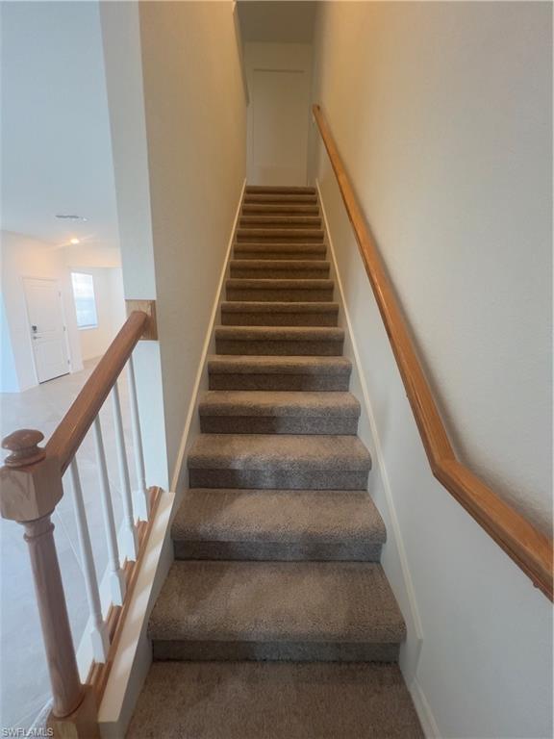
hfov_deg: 89.9
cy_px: 370
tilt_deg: -13.2
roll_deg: -1.1
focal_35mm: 13
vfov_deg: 106.2
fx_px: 277
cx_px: 277
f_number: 1.8
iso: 250
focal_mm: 1.57
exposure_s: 1/60
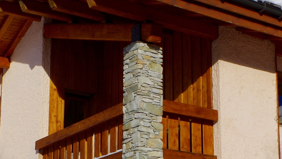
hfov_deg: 24.2
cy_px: 156
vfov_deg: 13.6
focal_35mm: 88
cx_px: 136
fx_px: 658
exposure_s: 1/200
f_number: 14
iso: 100
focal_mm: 23.13
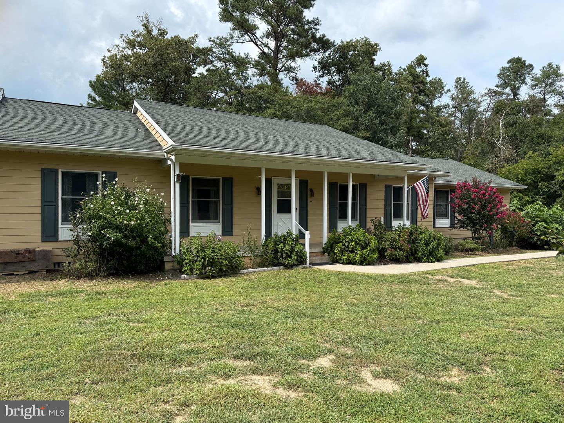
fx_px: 391
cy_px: 212
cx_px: 282
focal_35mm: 24
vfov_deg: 56.8
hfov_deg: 71.6
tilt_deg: +0.4
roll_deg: +0.2
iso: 100
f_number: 1.78
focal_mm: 6.76
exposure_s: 1/2801
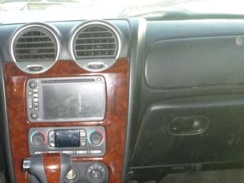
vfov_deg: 25.3
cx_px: 58
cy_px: 140
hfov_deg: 33.1
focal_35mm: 57
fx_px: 402
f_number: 3.9
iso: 500
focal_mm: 4.5
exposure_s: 1/60
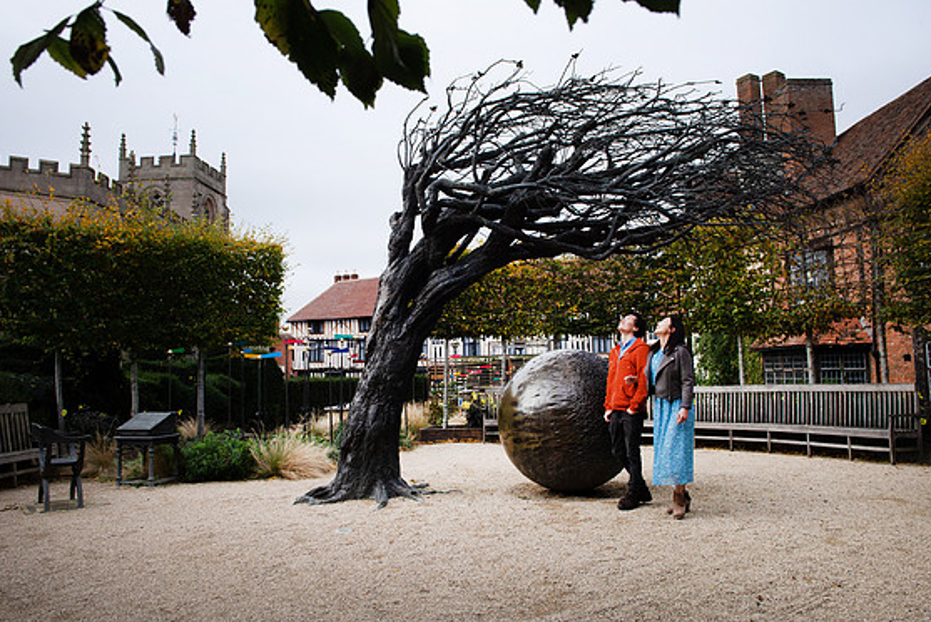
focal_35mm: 25
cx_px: 461
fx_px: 647
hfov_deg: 71.5
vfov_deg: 51.3
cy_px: 310
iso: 400
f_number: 5.6
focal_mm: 24
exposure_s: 1/500
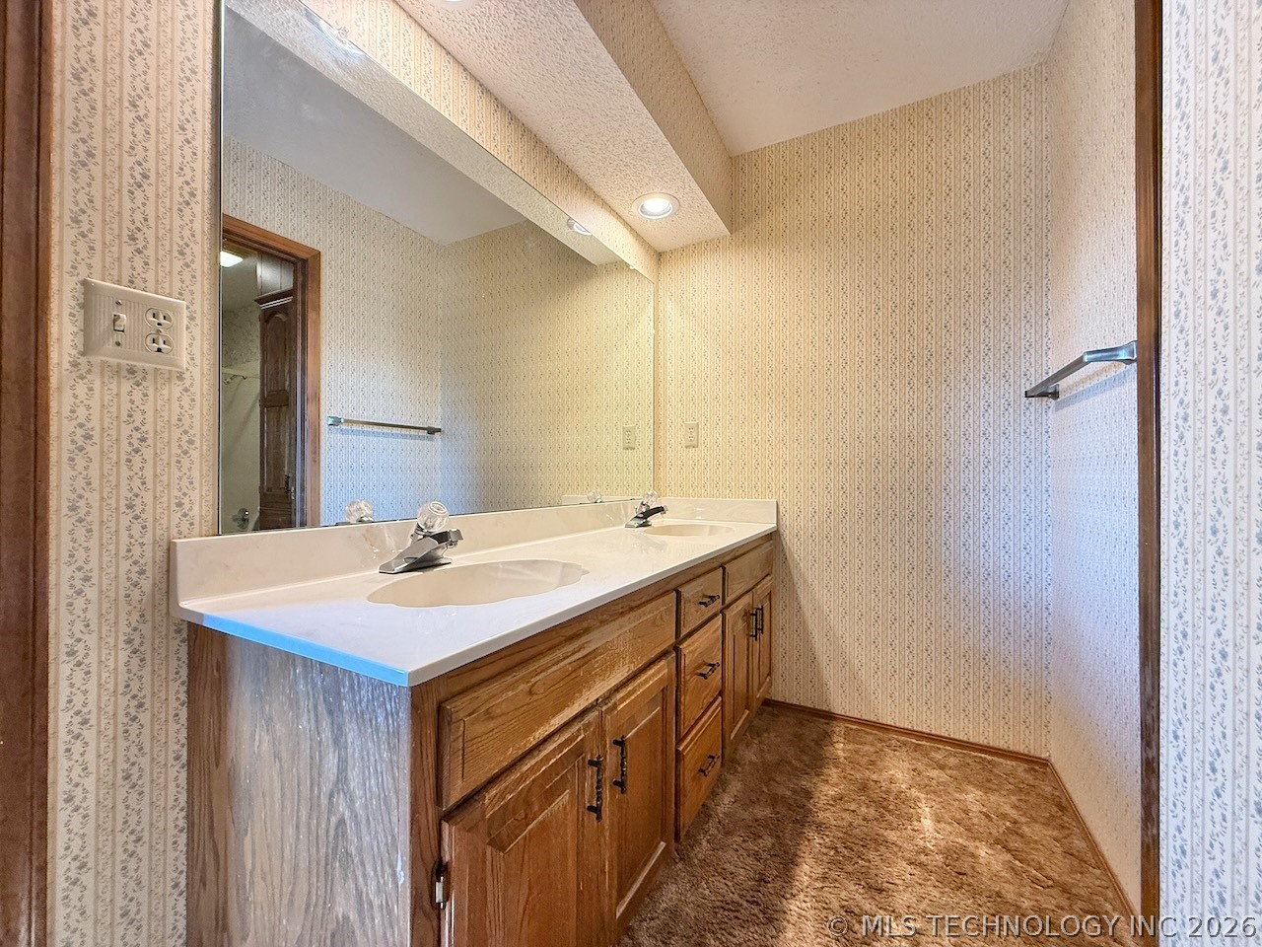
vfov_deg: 85.7
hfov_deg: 102.1
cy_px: 474
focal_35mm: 14
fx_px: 510
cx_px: 631
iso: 400
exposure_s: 1/60
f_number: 2.2
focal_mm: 2.22
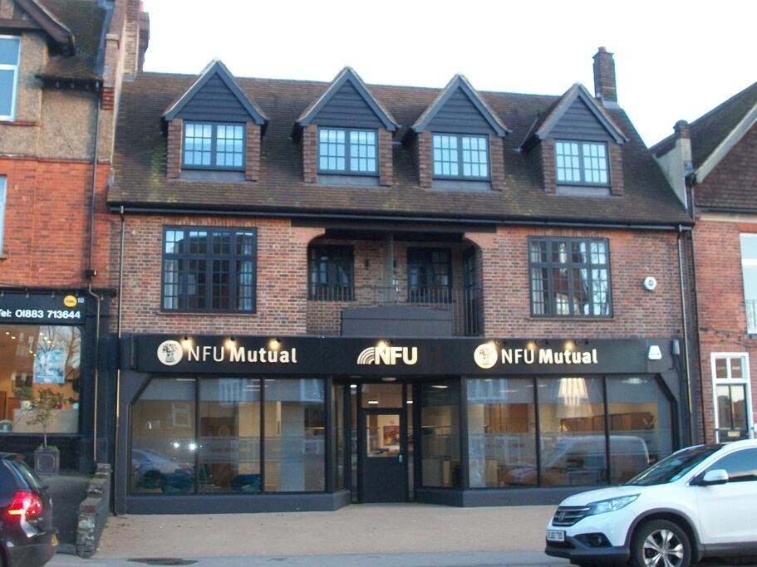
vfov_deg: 32.9
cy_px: 284
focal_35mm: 44
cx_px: 378
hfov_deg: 43.0
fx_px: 962
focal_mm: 7.8
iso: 320
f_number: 3.5
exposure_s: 1/50
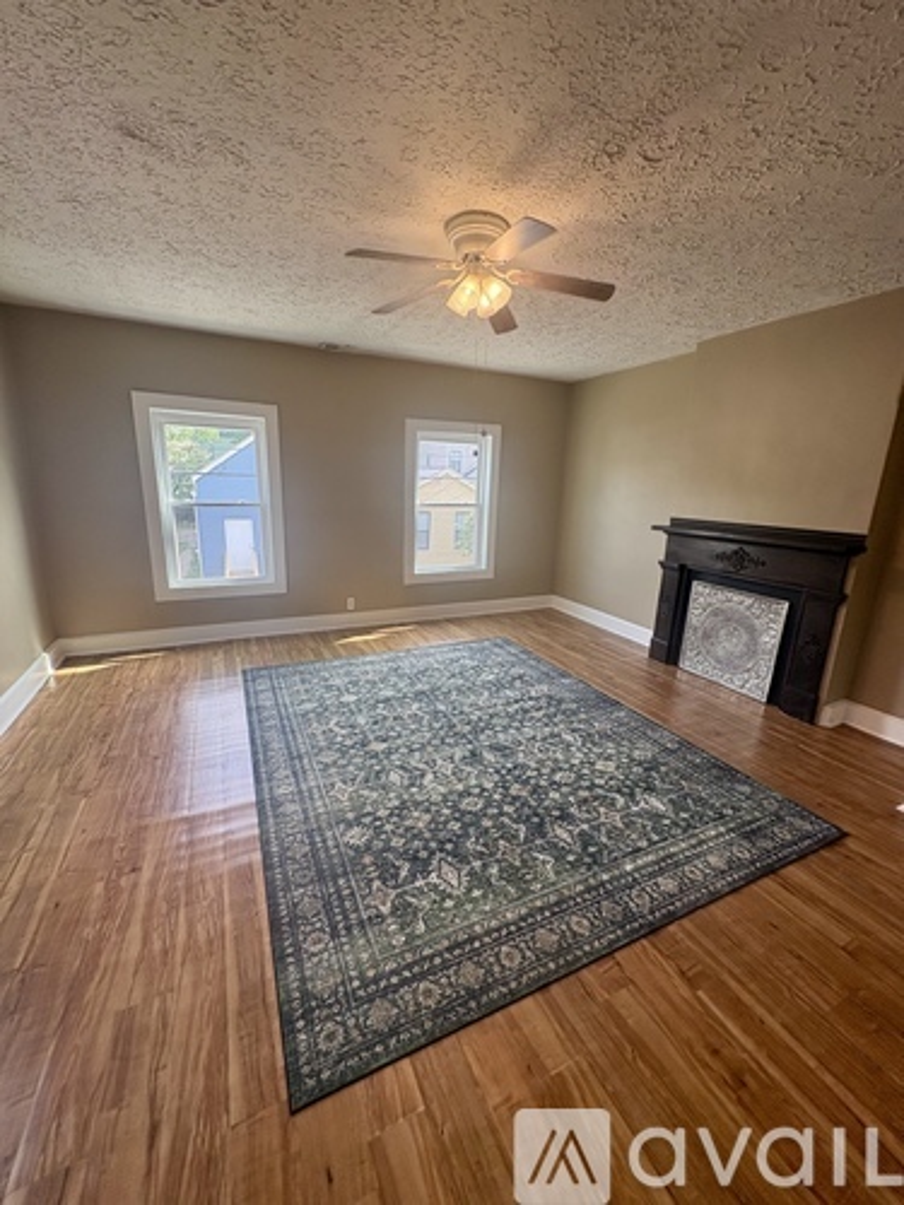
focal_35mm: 14
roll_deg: -2.1
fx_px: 487
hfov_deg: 85.7
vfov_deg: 102.1
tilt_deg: -11.8
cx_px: 452
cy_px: 602
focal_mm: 2.22
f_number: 2.2
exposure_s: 1/99
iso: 100
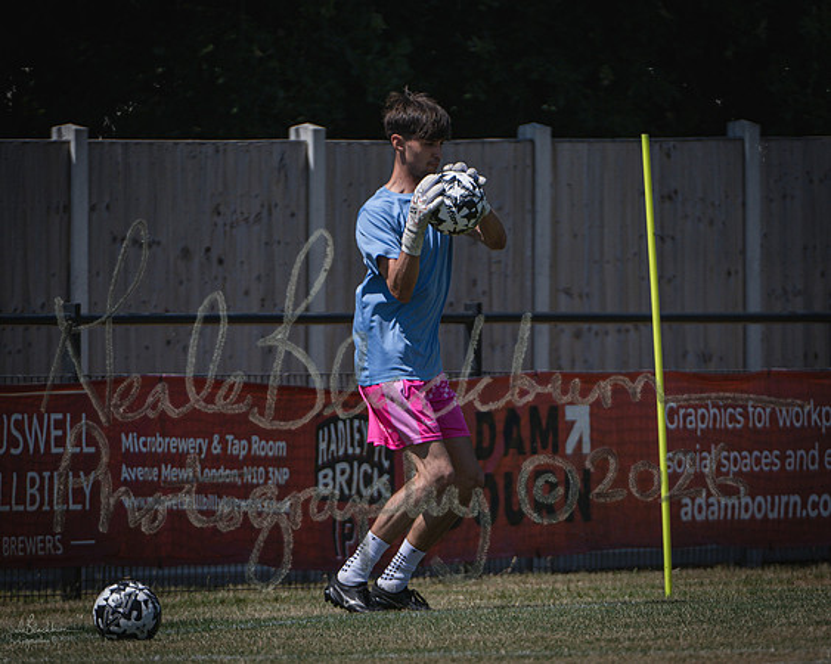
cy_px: 332
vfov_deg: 2.3
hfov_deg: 2.9
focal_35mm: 676
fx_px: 16620
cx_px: 429
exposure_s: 1/3200
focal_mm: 400
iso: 400
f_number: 4
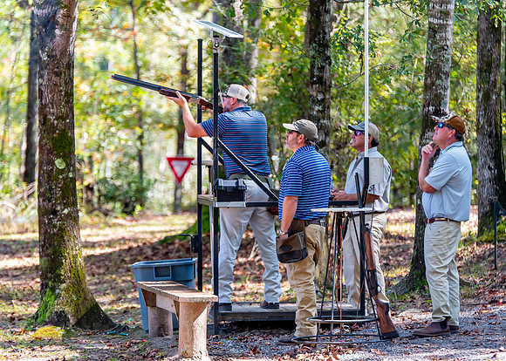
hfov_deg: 9.8
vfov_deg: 7.0
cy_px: 167
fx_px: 2960
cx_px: 285
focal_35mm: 206
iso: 400
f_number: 2.8
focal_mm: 155
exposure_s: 1/320
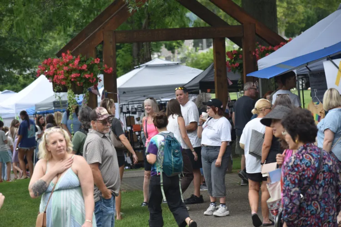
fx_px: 1563
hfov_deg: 12.5
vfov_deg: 8.3
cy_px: 114
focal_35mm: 165
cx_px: 170
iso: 360
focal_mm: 110
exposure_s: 1/500
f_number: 5.6
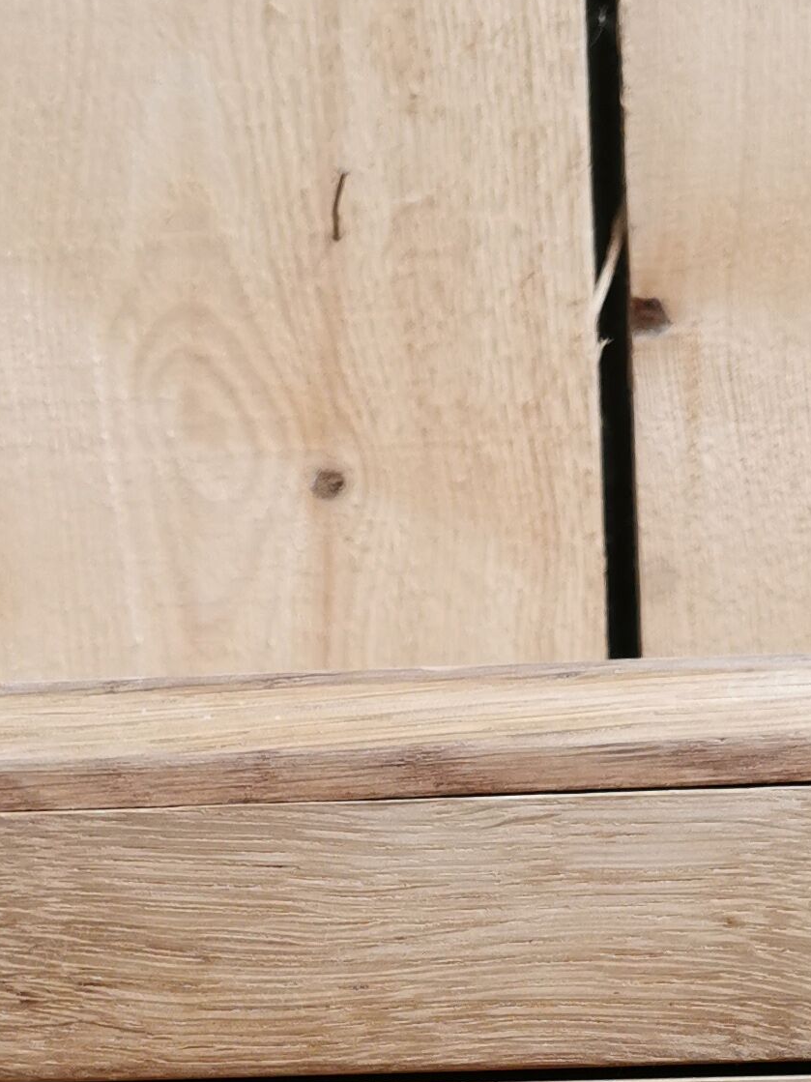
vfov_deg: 20.1
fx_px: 2749
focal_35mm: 88
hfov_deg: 16.8
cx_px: 422
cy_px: 1473
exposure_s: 1/50
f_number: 1.8
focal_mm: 5.58
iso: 100
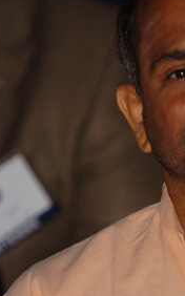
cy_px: 203
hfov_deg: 2.0
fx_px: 5241
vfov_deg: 3.2
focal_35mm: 649
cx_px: 193
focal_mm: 200
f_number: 5.6
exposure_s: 1/30
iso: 400
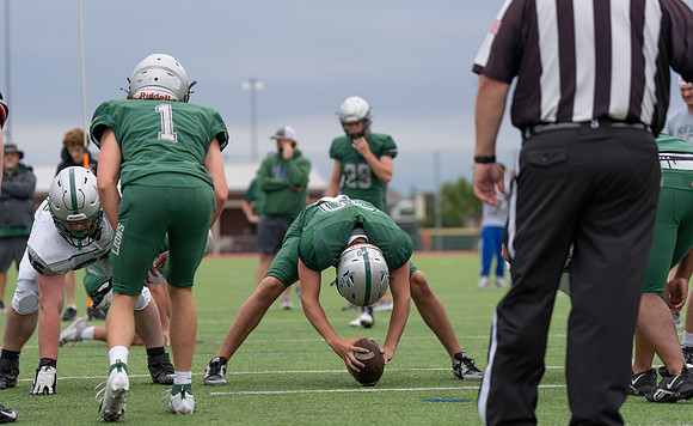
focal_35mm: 141
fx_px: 2641
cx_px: 340
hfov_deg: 15.0
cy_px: 266
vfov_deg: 9.2
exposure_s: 1/1250
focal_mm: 116
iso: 250
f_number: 2.8
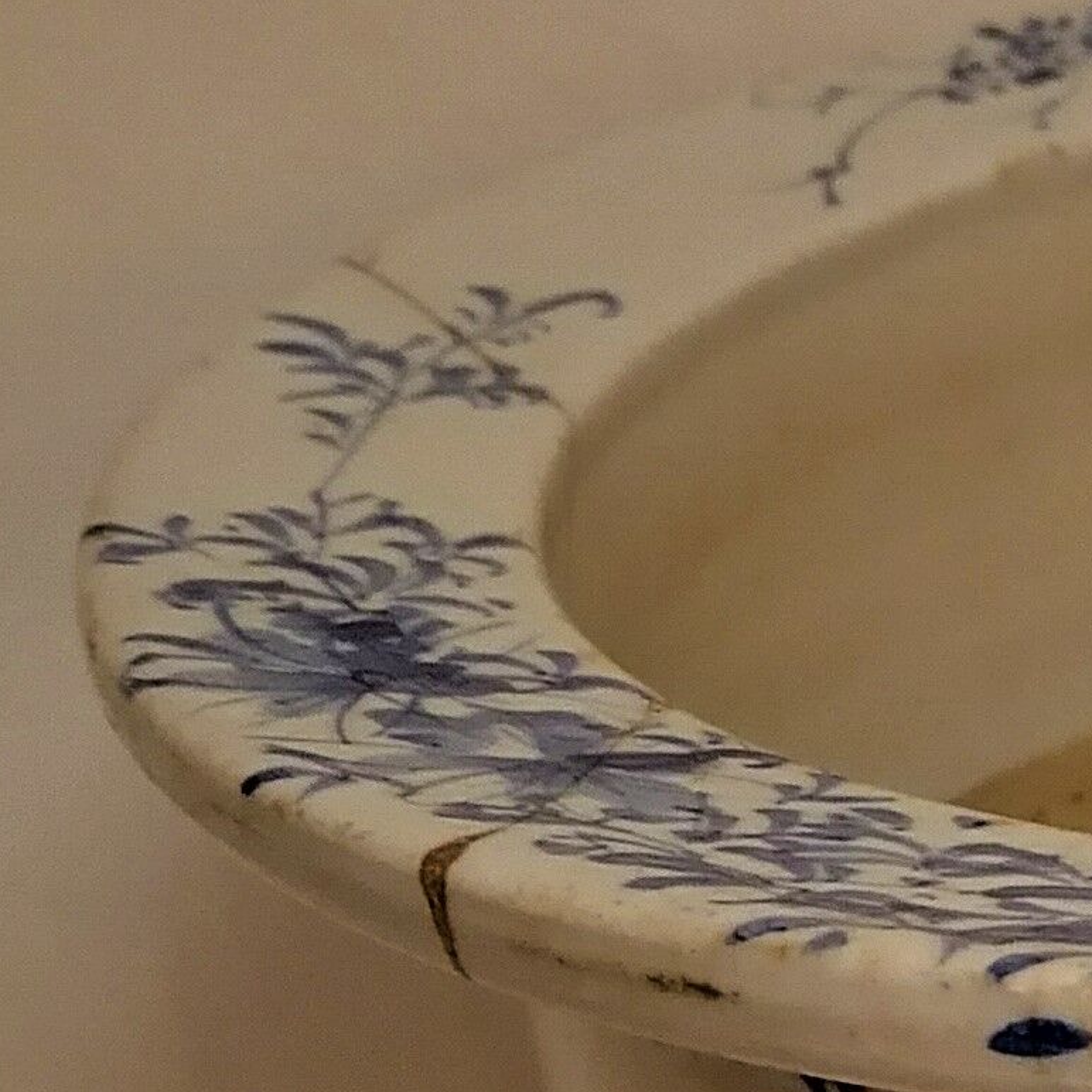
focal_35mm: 119
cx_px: 2020
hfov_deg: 13.1
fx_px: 4247
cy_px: 835
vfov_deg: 14.6
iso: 320
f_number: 1.8
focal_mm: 5.4
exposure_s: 1/33.3
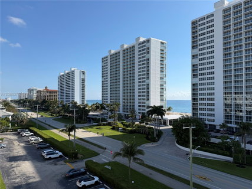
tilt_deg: +0.3
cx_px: 126
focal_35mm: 24
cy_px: 94
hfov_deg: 71.6
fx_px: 175
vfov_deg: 56.8
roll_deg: +0.1
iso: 80
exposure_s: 1/5714
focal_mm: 6.76
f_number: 1.78
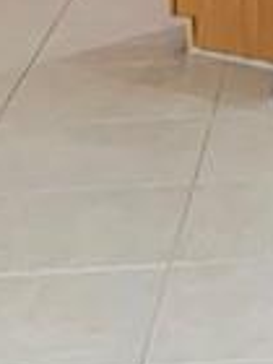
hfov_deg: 6.5
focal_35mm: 212
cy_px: -432
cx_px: 777
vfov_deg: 8.7
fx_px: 2229
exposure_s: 1/120
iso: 64
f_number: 1.8
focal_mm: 3
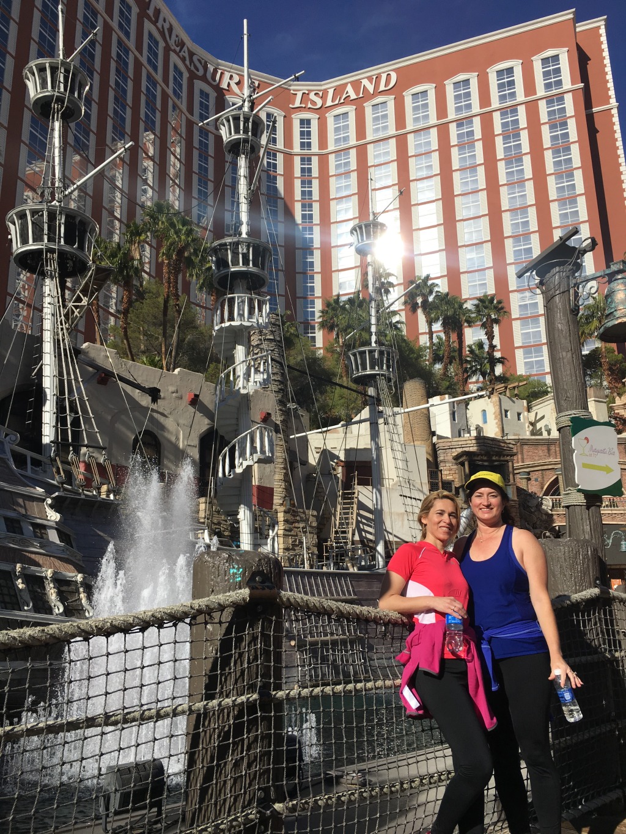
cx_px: 313
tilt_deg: +15.7
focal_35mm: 29
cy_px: 417
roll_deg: +2.1
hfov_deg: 48.2
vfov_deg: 61.7
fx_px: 699
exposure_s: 1/2747
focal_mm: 4.15
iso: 25
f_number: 2.2
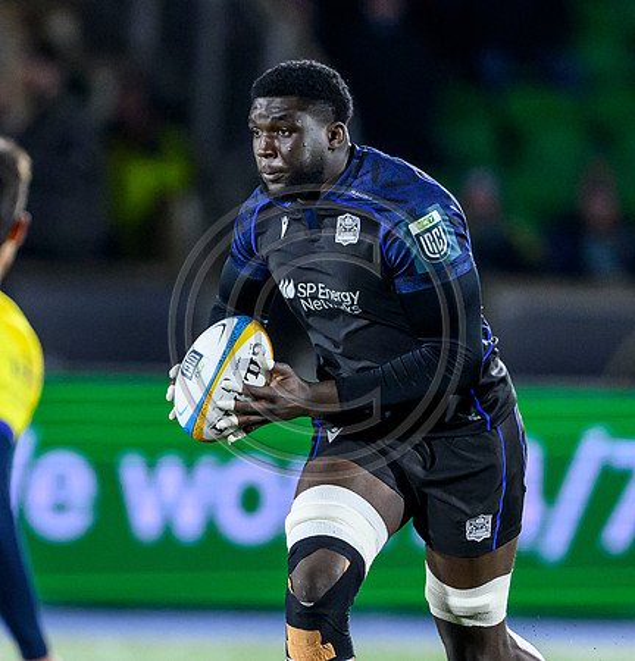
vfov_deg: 1.7
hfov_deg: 1.6
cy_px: 505
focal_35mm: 1069
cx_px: 409
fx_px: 22644
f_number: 3.2
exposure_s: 1/1600
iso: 5000
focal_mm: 400
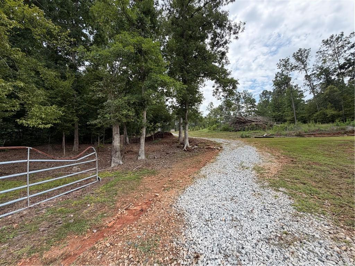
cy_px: 133
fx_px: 144
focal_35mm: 14
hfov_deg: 102.1
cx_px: 178
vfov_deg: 85.7
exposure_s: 1/651
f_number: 2.2
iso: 40
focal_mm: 2.22
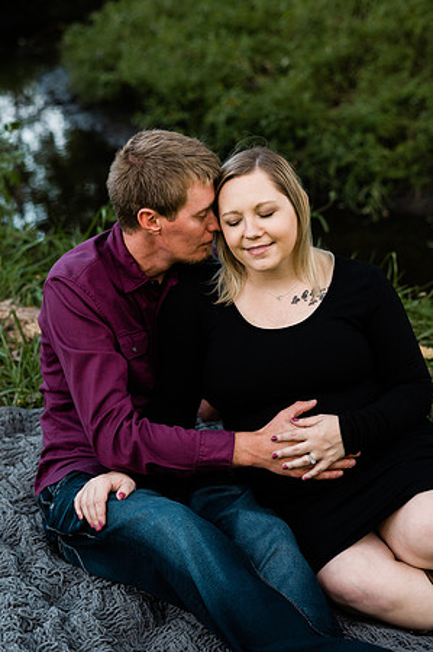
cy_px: 326
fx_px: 1049
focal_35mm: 58
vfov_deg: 34.5
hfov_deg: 23.3
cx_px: 216
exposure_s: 1/200
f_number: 3.2
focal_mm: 58
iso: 400
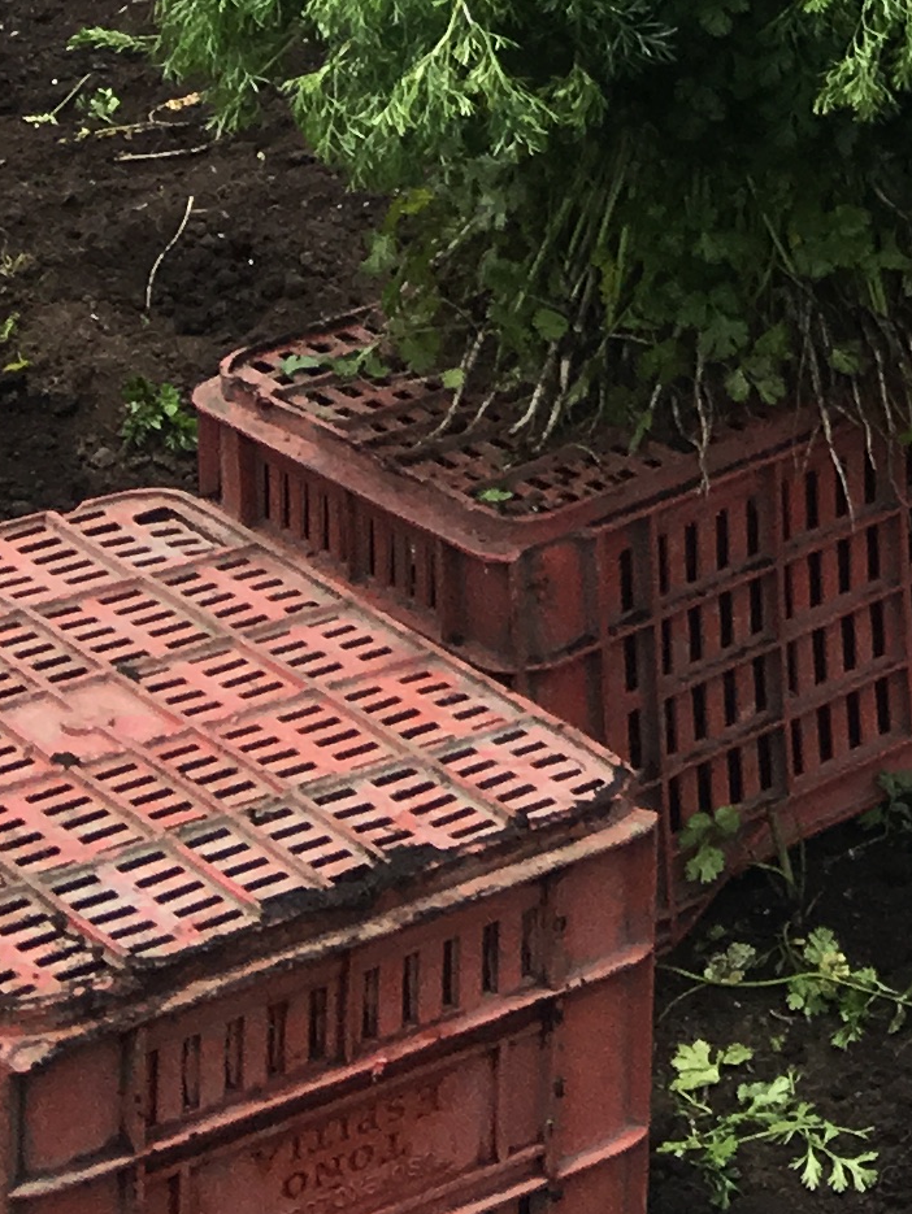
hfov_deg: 10.2
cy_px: -662
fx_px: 4388
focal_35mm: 125
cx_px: 2274
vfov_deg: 14.6
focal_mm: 4.15
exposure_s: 1/1709
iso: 25
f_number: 2.2
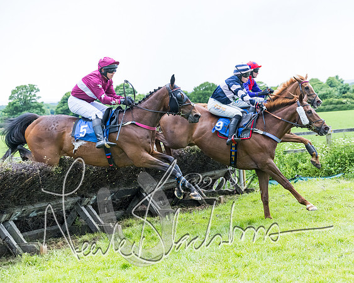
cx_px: 213
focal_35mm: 79
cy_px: 141
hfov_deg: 24.1
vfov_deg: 19.4
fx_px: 828
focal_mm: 70
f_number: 4
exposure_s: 1/1600
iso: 2000
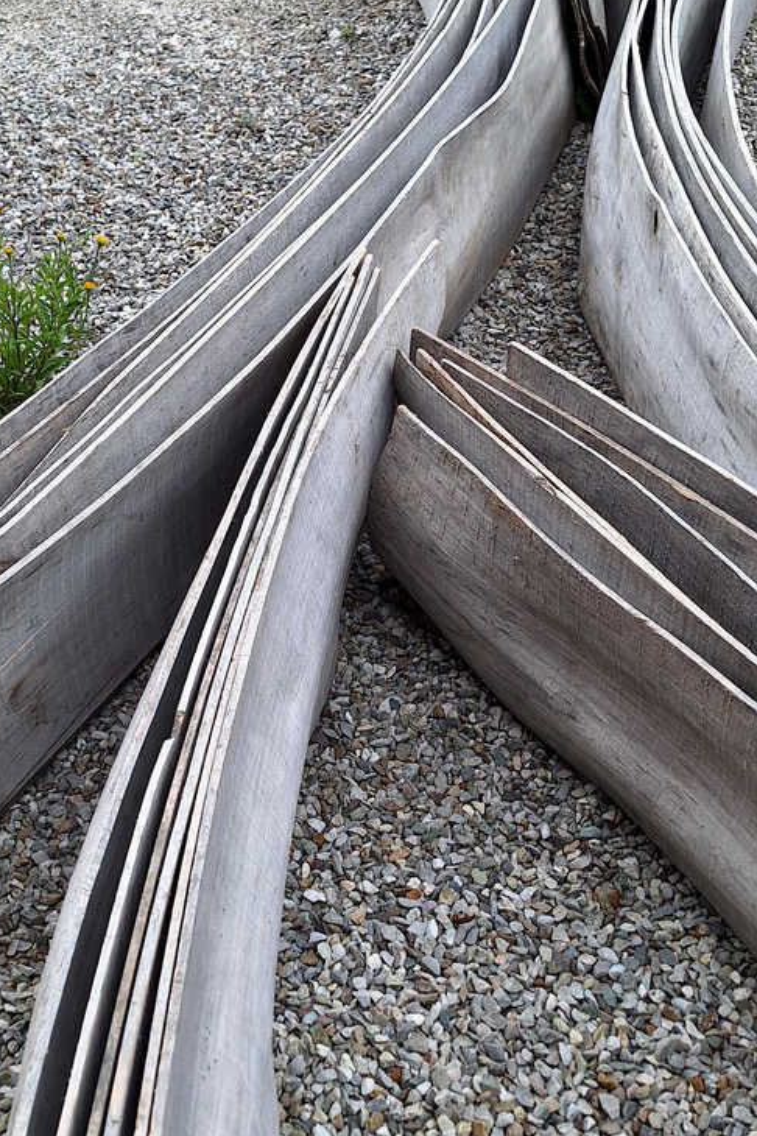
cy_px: 566
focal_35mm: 42
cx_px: 310
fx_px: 1325
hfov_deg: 31.8
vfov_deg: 46.4
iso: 40
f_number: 1.8
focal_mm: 5.54
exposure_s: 1/257
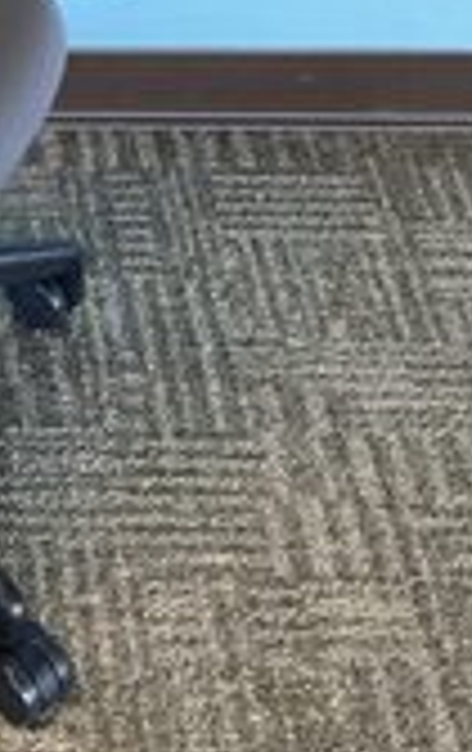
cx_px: -247
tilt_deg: -38.9
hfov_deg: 13.4
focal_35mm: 92
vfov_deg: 21.5
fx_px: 1885
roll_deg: -0.5
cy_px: -43
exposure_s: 1/60
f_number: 1.8
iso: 200
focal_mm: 3
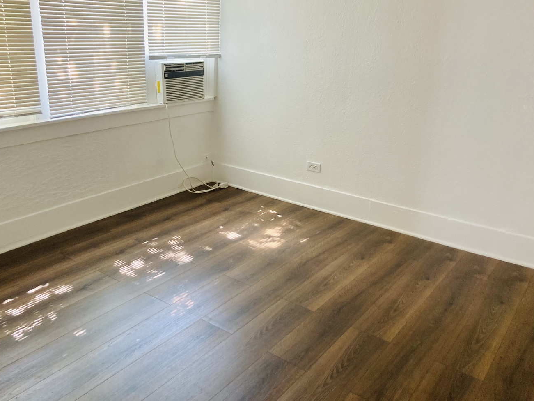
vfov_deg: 45.4
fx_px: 478
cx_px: 257
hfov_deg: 58.3
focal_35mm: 31
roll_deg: -1.7
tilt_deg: -16.4
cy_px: 189
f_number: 1.8
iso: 200
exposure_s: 1/60
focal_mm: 3.99
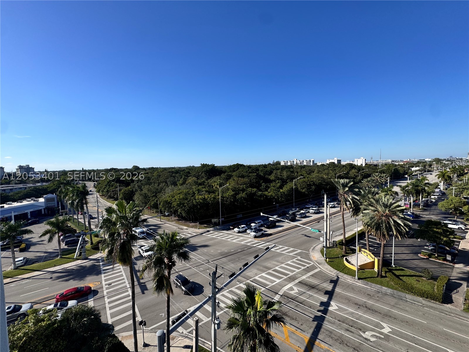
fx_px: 190
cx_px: 234
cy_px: 176
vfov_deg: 85.7
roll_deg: +0.4
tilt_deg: -4.8
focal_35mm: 14
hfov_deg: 102.1
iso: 50
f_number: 2.2
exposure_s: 1/2028
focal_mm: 2.22
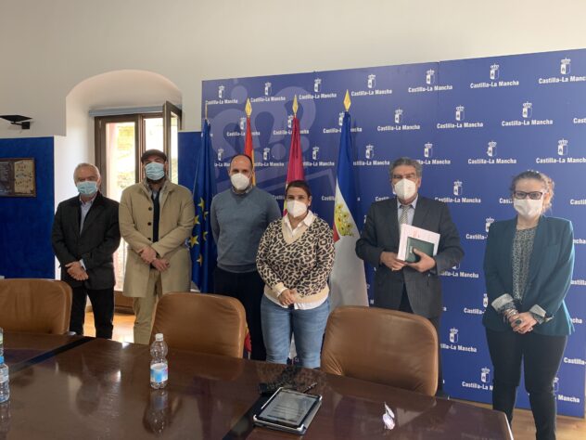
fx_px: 440
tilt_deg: -2.5
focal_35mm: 26
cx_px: 293
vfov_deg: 53.1
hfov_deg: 67.3
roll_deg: -0.6
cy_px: 220
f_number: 1.8
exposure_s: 1/50
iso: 100
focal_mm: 4.25
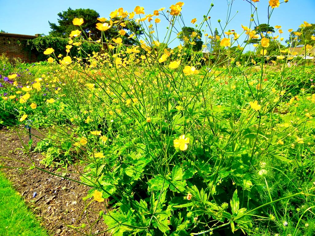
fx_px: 273
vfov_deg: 46.8
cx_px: 158
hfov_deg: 60.0
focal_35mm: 30
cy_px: 118
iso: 160
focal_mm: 5.4
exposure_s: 1/320
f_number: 7
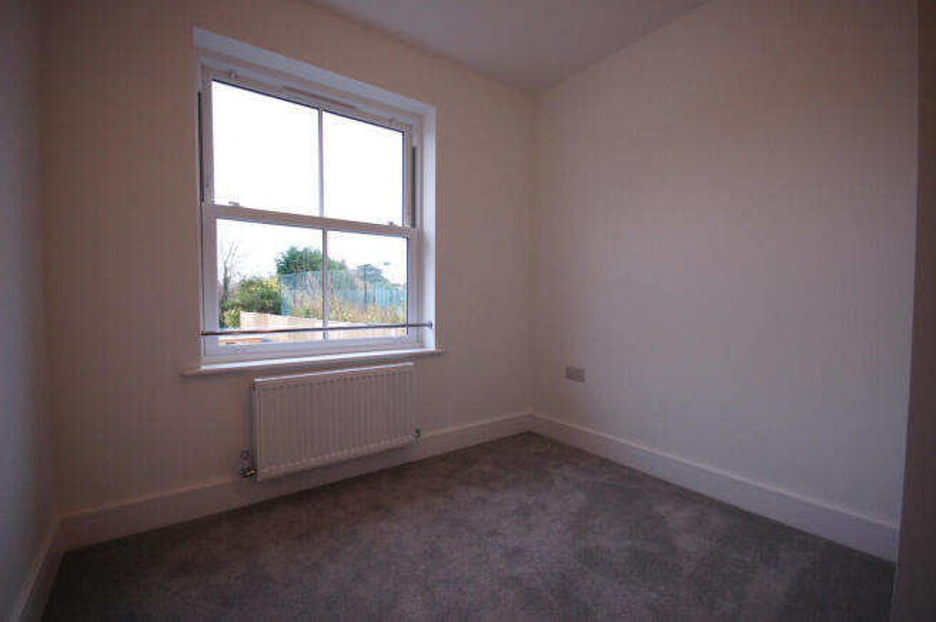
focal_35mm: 15
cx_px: 468
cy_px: 311
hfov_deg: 100.4
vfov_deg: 77.2
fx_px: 390
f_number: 5
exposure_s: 1/100
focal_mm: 10
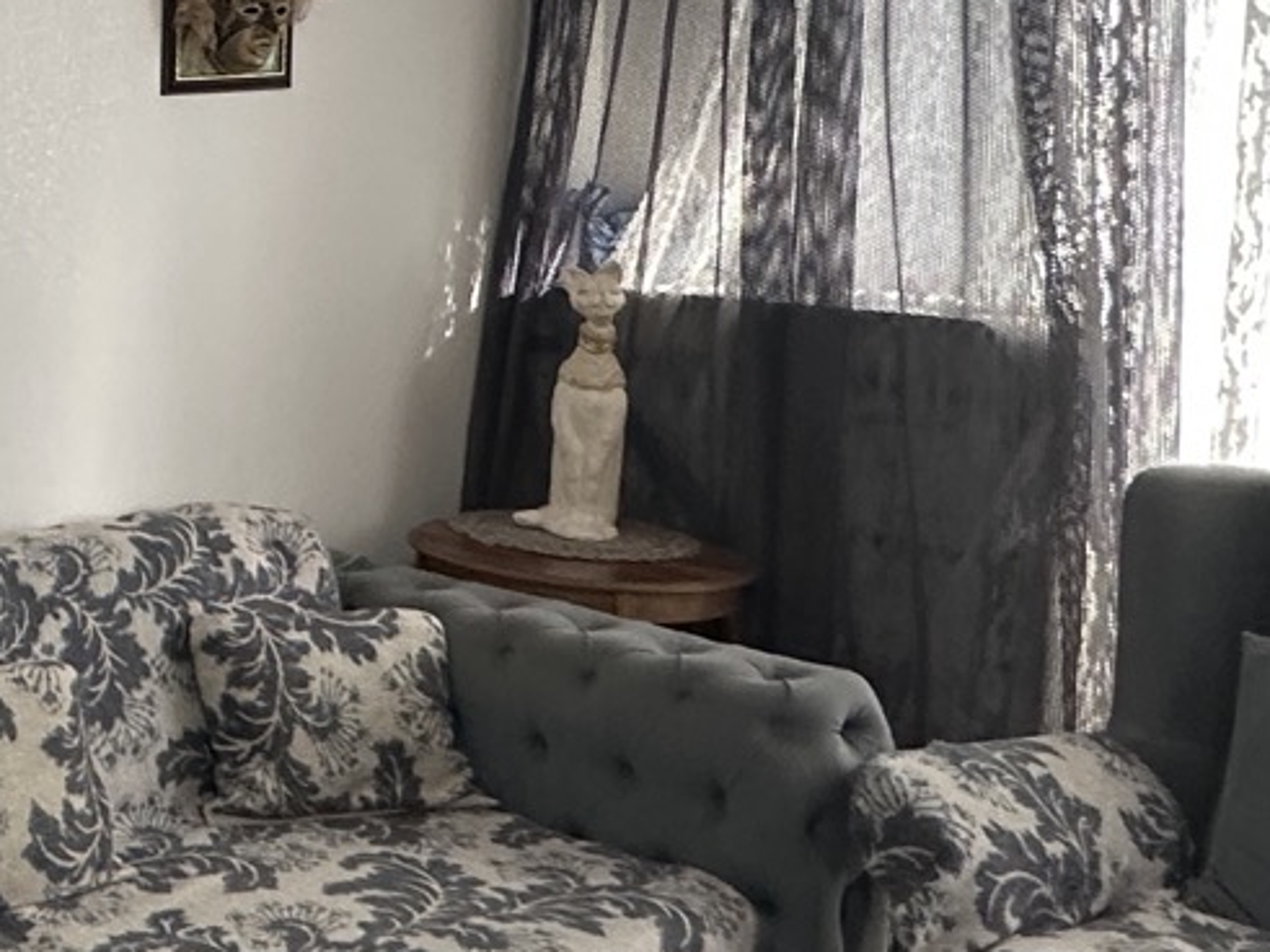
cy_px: 256
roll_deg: +1.4
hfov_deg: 26.0
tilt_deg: -4.5
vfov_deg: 25.4
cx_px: -582
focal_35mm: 57
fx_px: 2091
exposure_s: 1/100
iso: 250
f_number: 2.2
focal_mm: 2.22
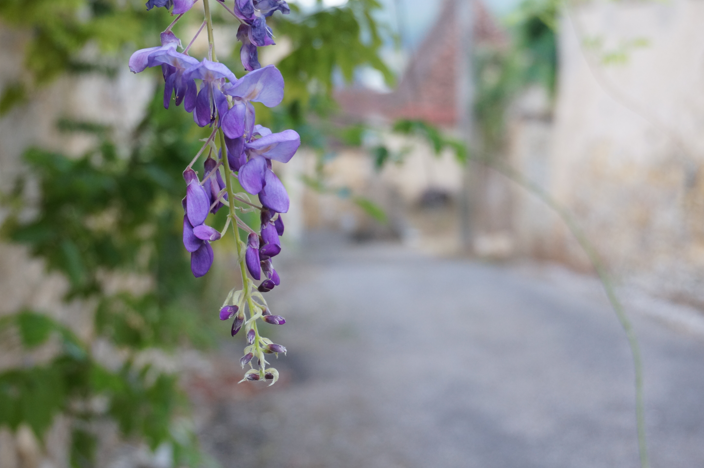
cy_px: 204
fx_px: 1192
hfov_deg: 32.9
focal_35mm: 61
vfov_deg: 22.2
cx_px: 333
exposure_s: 1/60
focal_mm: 36
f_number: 5.6
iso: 640
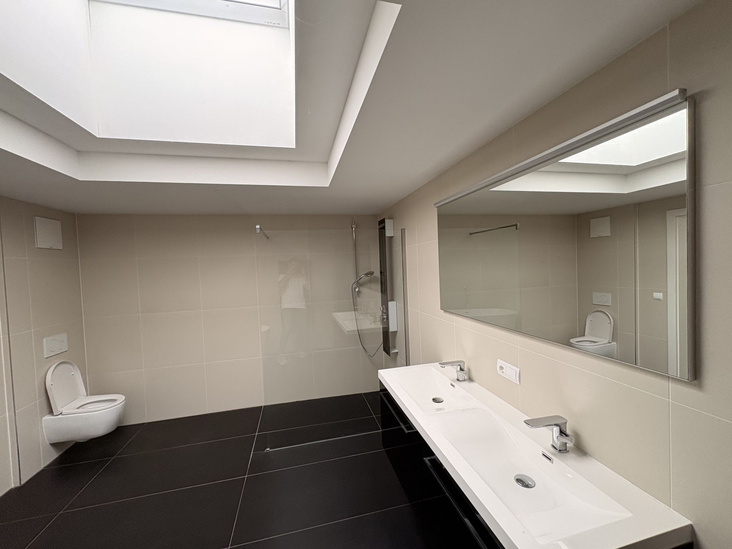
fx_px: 296
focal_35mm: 14
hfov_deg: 102.1
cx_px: 366
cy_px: 274
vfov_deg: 85.7
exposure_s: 1/66
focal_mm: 2.22
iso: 250
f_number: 2.2
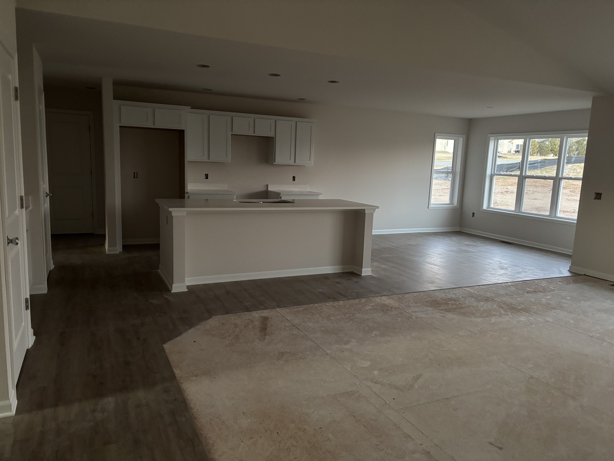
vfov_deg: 53.1
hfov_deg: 67.3
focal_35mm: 26
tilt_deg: -8.8
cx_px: 307
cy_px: 230
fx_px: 461
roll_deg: -2.5
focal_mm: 5.96
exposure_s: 1/32
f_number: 1.6
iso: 640
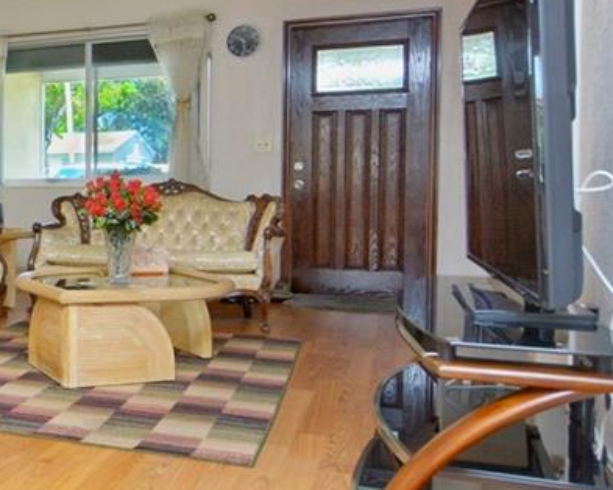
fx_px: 798
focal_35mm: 44
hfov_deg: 34.5
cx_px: -105
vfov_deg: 34.1
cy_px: 211
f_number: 7.1
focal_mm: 12
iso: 320
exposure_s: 1/100
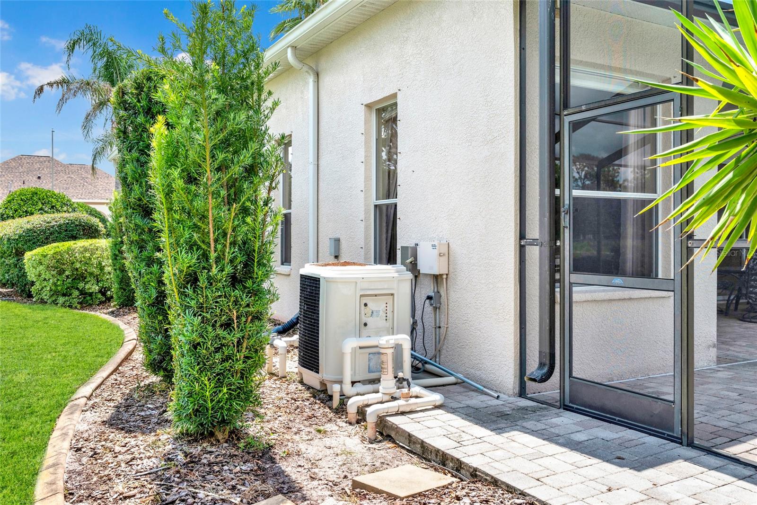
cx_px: 378
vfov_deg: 43.6
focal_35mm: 30
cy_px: 252
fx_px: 631
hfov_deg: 61.9
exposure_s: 1/500
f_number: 7.1
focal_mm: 30
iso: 250
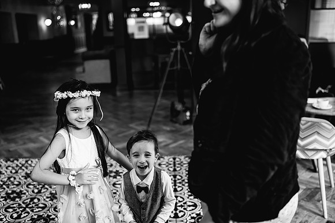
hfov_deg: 54.4
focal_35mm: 35
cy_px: 112
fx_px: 326
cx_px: 168
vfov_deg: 37.9
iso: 640
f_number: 1.8
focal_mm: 35
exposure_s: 1/250
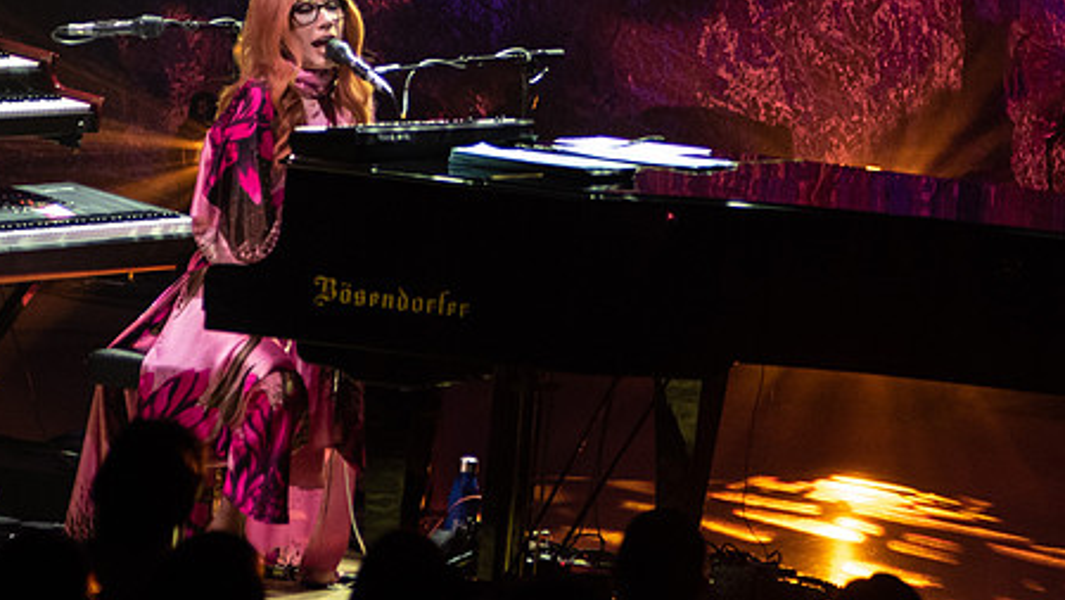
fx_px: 13984
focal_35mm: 495
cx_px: 768
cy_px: -53
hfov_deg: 4.4
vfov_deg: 2.5
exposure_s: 1/320
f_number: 3.2
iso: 2000
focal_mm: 200
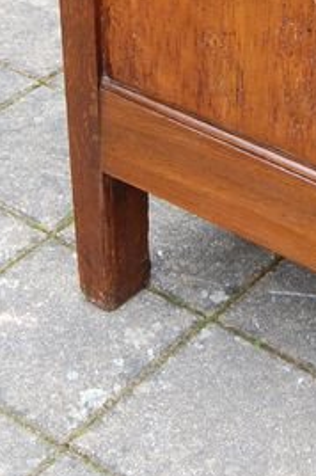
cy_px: 52
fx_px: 1333
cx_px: 218
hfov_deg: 13.5
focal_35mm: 101
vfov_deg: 19.9
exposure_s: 1/100
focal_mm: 20
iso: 400
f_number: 5
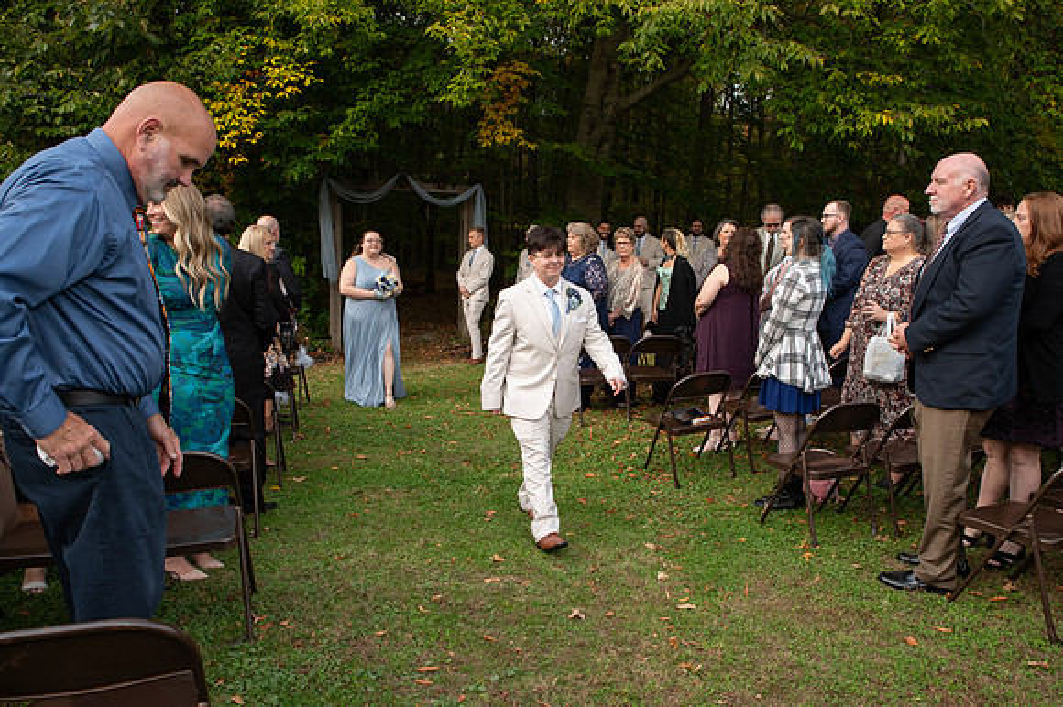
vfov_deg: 49.0
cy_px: 354
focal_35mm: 26
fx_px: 776
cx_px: 532
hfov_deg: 68.8
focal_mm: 24
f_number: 6.3
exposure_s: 1/200
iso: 400
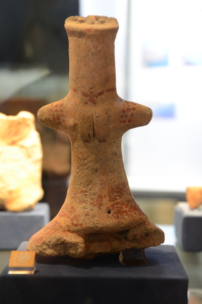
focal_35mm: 93
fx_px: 786
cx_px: 101
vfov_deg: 21.9
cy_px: 152
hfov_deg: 14.6
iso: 1000
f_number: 5
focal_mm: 62
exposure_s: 1/8
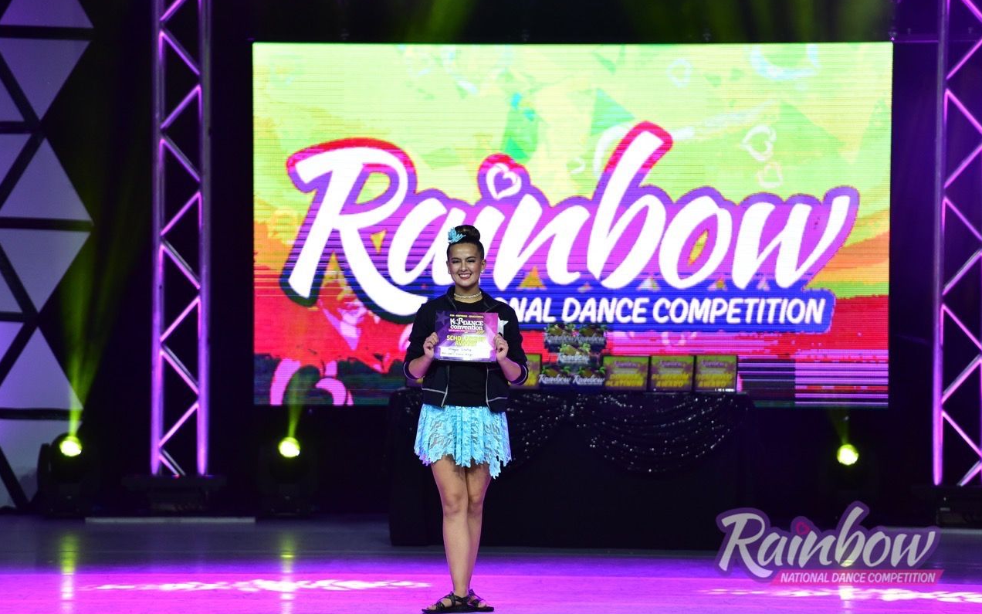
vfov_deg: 6.4
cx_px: 493
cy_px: 307
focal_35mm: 205
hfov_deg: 10.2
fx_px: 5486
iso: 4000
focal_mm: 200
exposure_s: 1/800
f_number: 2.8
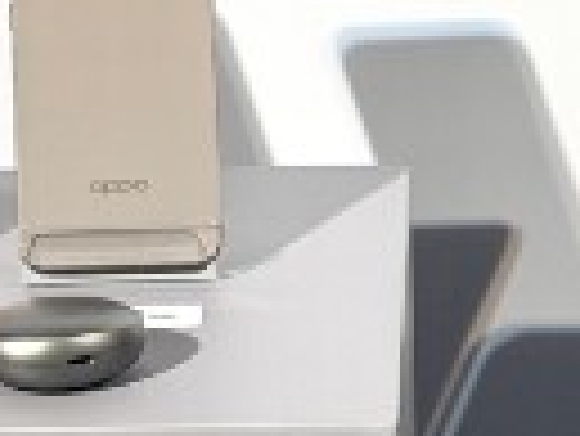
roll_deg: -0.2
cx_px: 629
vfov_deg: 5.6
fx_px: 4478
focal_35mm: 267
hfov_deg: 7.4
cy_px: 315
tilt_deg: -17.8
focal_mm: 6.76
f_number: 1.78
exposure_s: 1/307
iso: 64
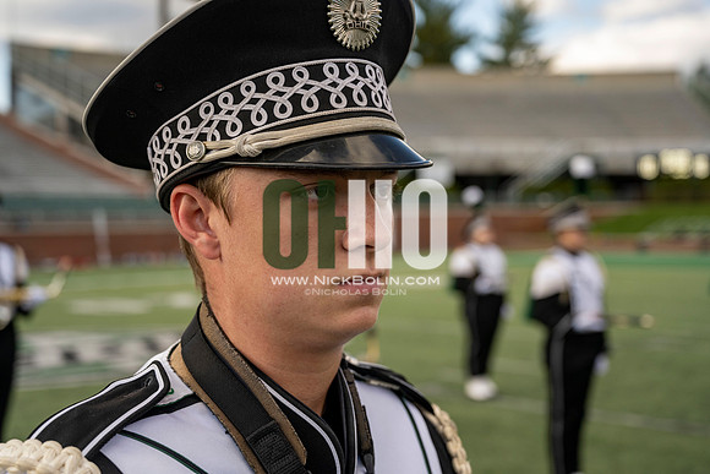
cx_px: 355
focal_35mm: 49
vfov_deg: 27.5
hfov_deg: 40.3
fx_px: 967
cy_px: 237
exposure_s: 1/2000
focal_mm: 49
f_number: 4
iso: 500
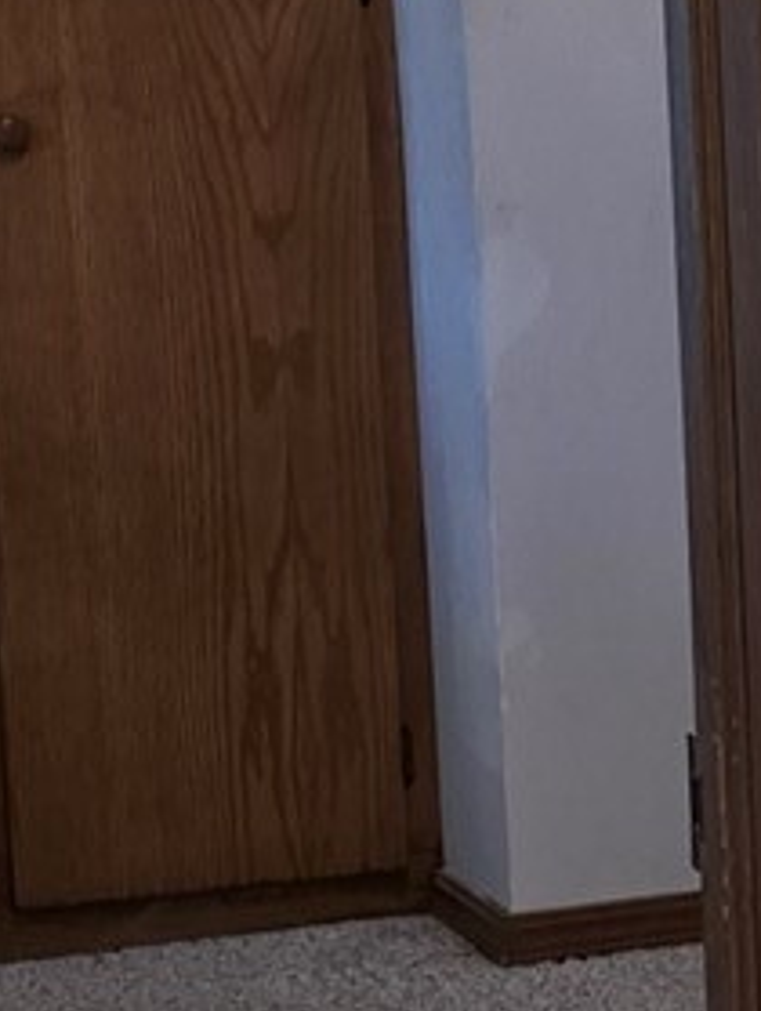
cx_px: 2124
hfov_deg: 8.3
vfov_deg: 12.5
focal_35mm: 158
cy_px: 587
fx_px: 4621
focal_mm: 6.5
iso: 125
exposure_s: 1/120
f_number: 1.4
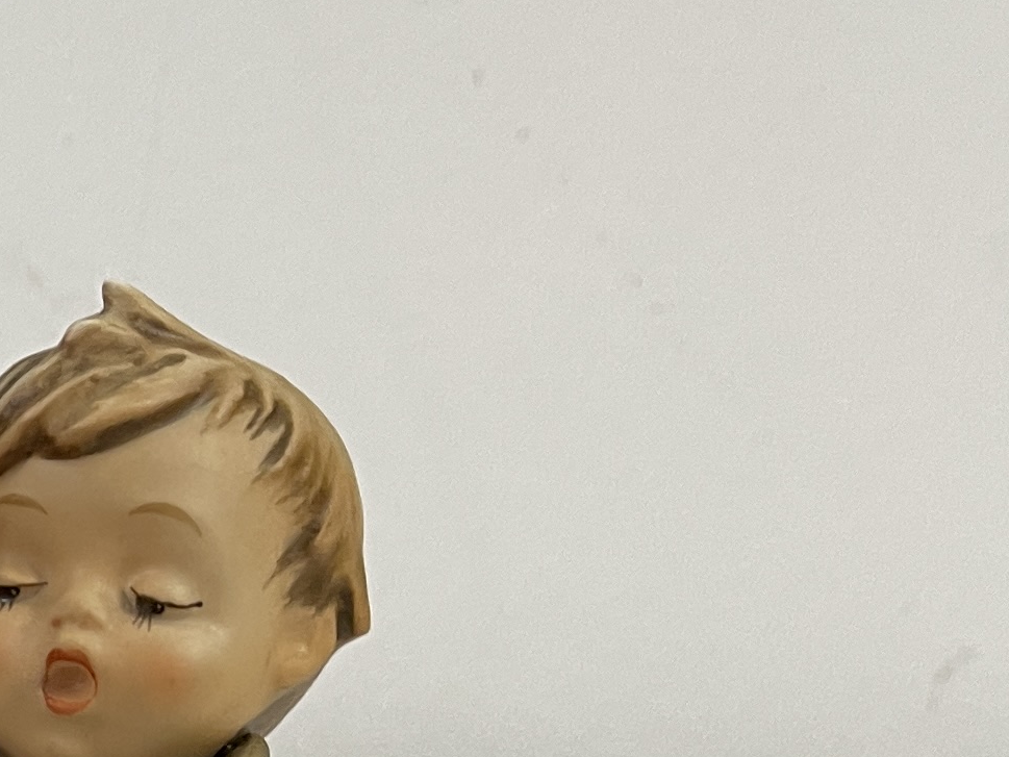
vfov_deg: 13.9
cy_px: 846
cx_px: -989
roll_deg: -2.4
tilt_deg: -19.2
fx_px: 3032
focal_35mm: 104
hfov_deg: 15.3
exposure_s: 1/50
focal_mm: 5.1
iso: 100
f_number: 1.6
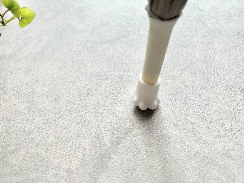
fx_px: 183
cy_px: 92
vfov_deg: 53.1
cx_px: 122
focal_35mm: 26
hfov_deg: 67.3
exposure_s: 1/341
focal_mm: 5.1
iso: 50
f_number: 1.6
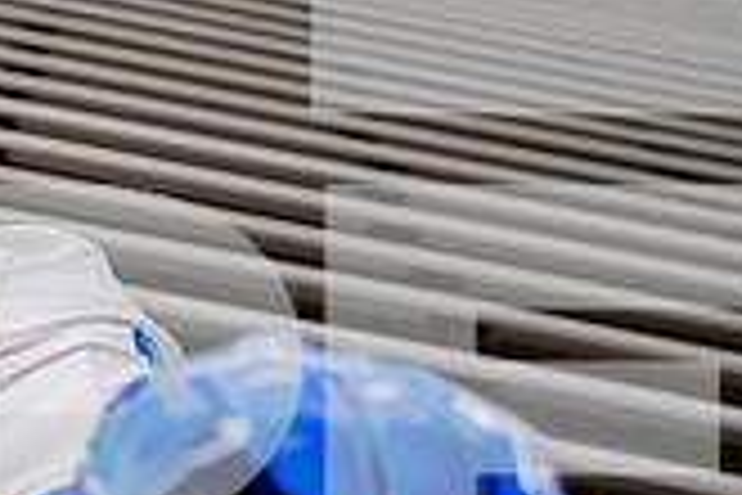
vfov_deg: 11.0
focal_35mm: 124
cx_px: -301
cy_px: 425
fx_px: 2556
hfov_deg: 15.5
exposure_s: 1/800
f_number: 5.6
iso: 100
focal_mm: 35
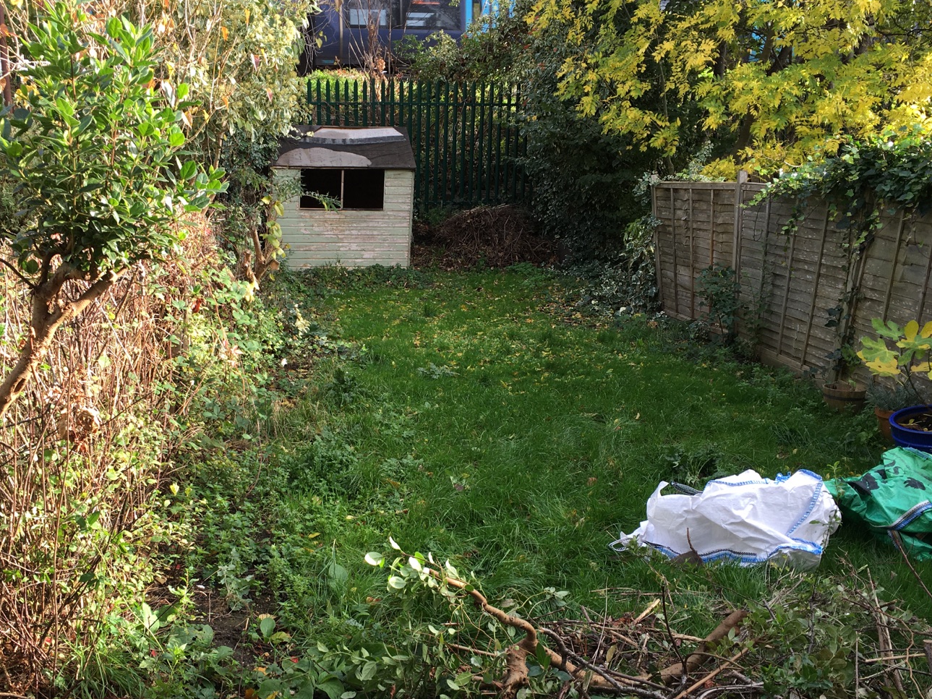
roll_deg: -1.0
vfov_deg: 39.5
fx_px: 969
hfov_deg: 51.2
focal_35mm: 36
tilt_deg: -14.9
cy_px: 408
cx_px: 405
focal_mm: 4.15
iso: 25
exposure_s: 1/158
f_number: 2.2
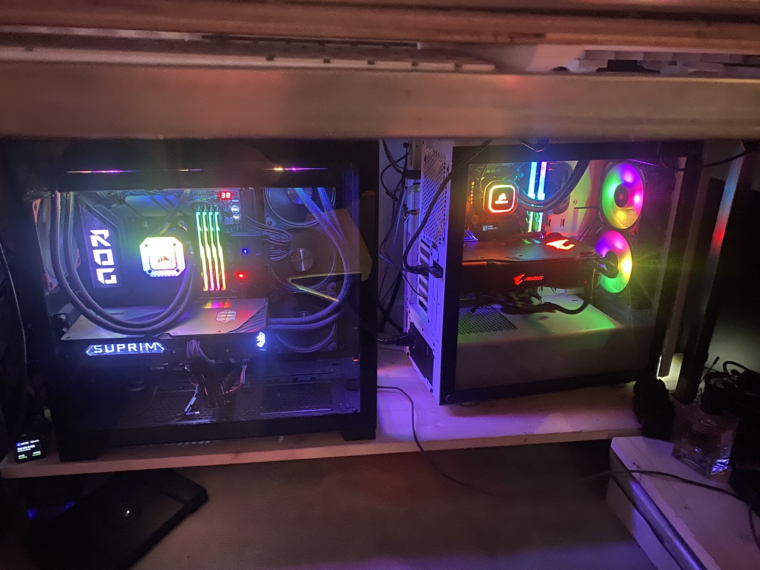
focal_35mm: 26
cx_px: 380
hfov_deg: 67.3
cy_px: 285
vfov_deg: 53.1
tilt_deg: -23.0
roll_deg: -1.5
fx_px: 571
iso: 640
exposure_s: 1/7
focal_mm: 4.25
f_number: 1.8
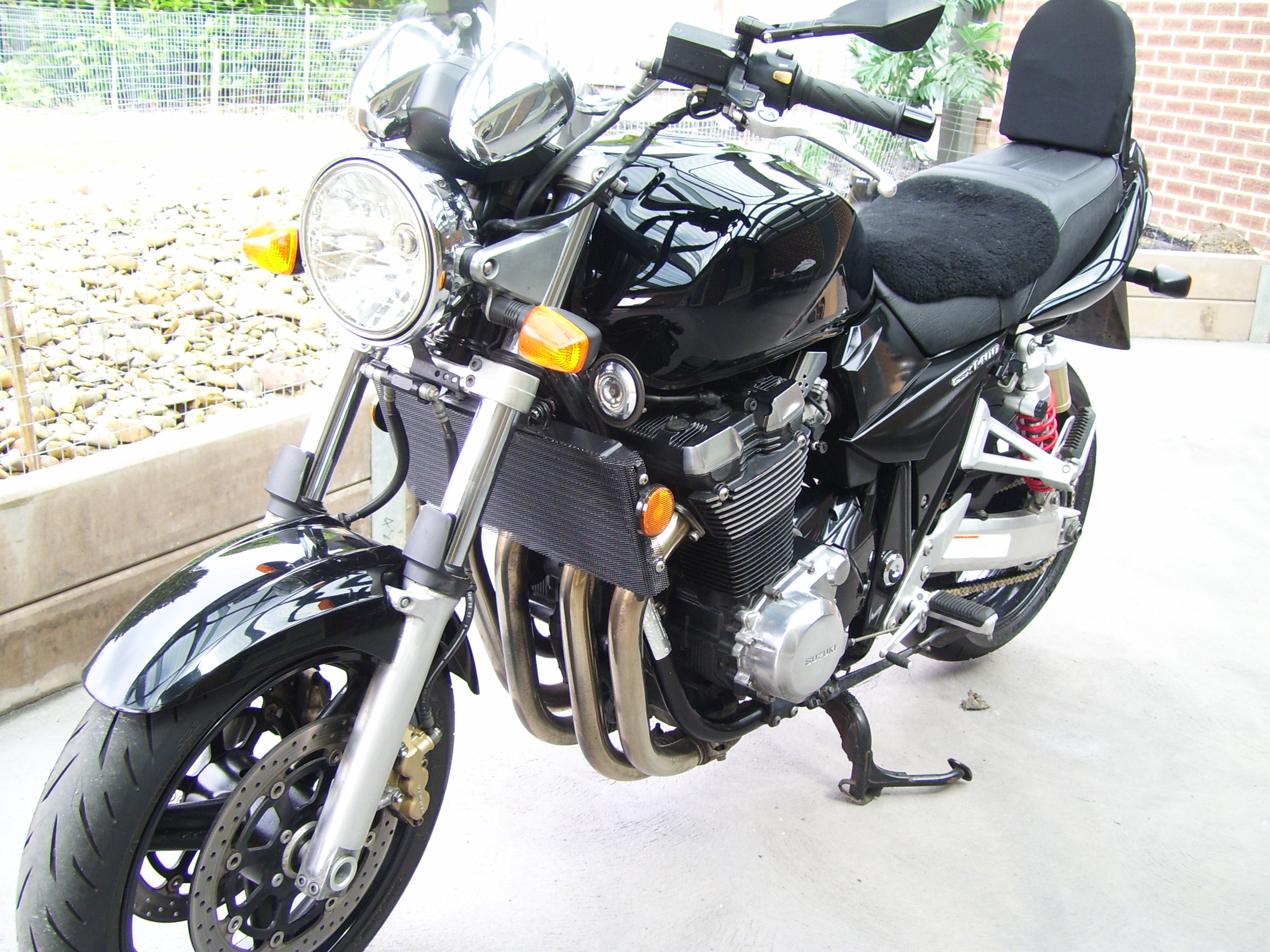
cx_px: 635
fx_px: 1357
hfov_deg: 50.1
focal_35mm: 37
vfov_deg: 38.7
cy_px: 476
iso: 80
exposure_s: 1/90
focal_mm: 6
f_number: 2.7
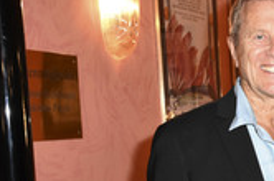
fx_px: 744
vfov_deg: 13.6
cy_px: 201
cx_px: 276
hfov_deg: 20.2
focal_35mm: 98
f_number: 4.5
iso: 1600
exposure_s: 1/100
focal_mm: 24
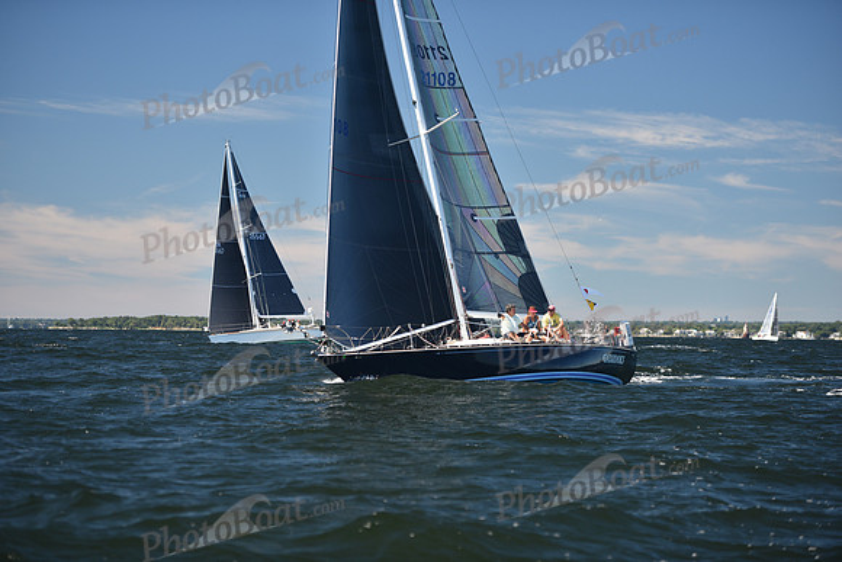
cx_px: 421
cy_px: 281
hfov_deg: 18.6
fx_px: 2573
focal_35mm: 110
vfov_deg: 12.5
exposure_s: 1/1000
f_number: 2.8
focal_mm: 110
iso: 200
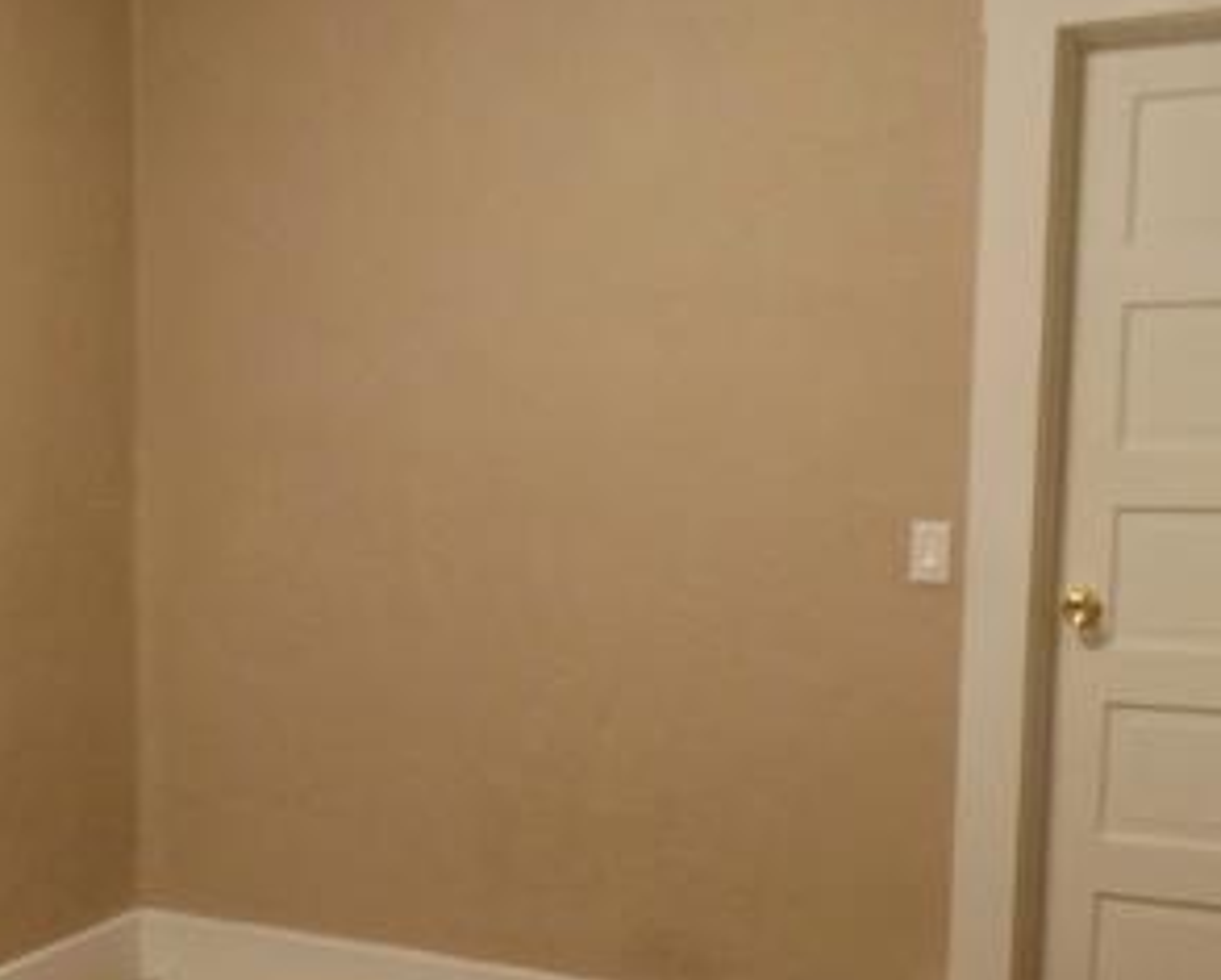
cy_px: 651
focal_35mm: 49
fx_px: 1772
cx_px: 254
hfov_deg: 36.8
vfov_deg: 30.7
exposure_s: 1/20
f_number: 2.8
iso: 400
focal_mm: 4.1
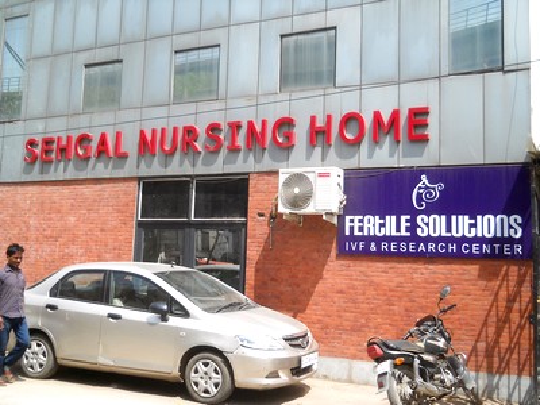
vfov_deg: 35.1
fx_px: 640
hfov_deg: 45.8
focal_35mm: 41
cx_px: 270
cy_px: 202
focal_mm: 6.72
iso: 80
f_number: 5.5
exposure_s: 1/250
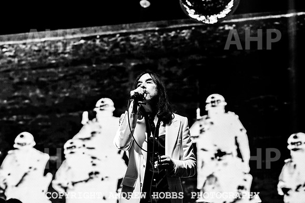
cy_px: 102
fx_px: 830
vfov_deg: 13.9
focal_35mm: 98
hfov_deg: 20.8
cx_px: 152
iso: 3200
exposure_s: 1/1600
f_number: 5.6
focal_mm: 98
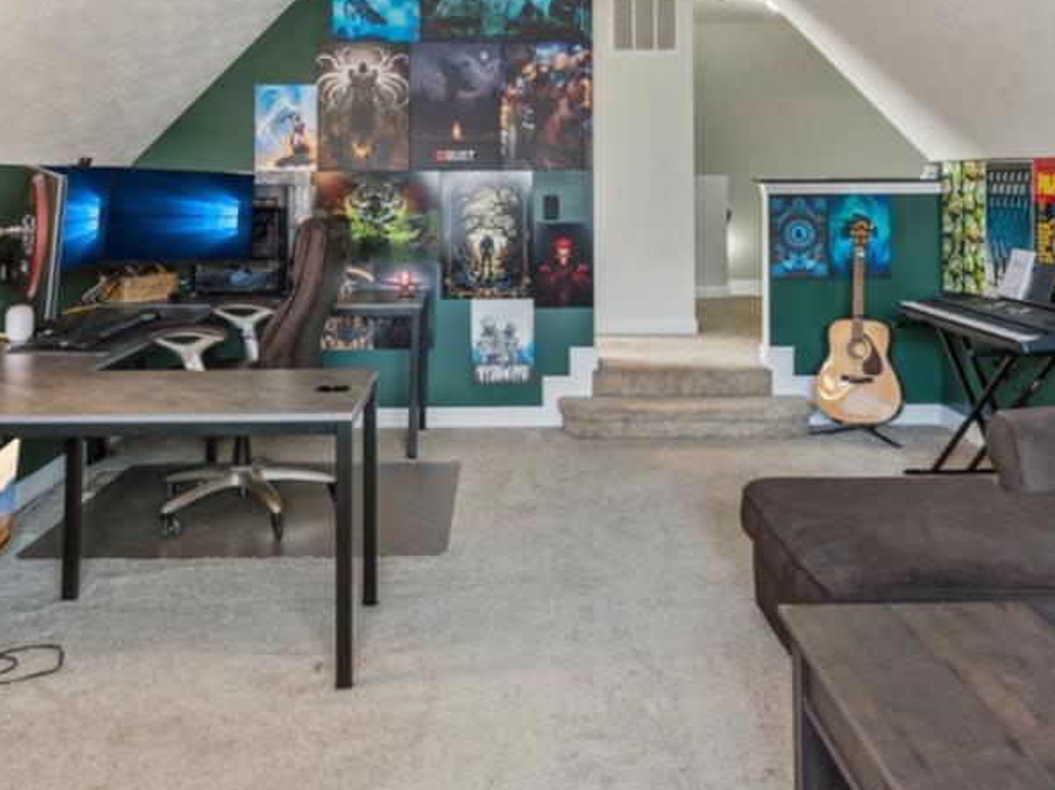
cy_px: 179
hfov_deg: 54.0
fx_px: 1036
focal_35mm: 34
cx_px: 504
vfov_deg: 40.4
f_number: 8
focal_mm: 14
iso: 100
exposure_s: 1/8
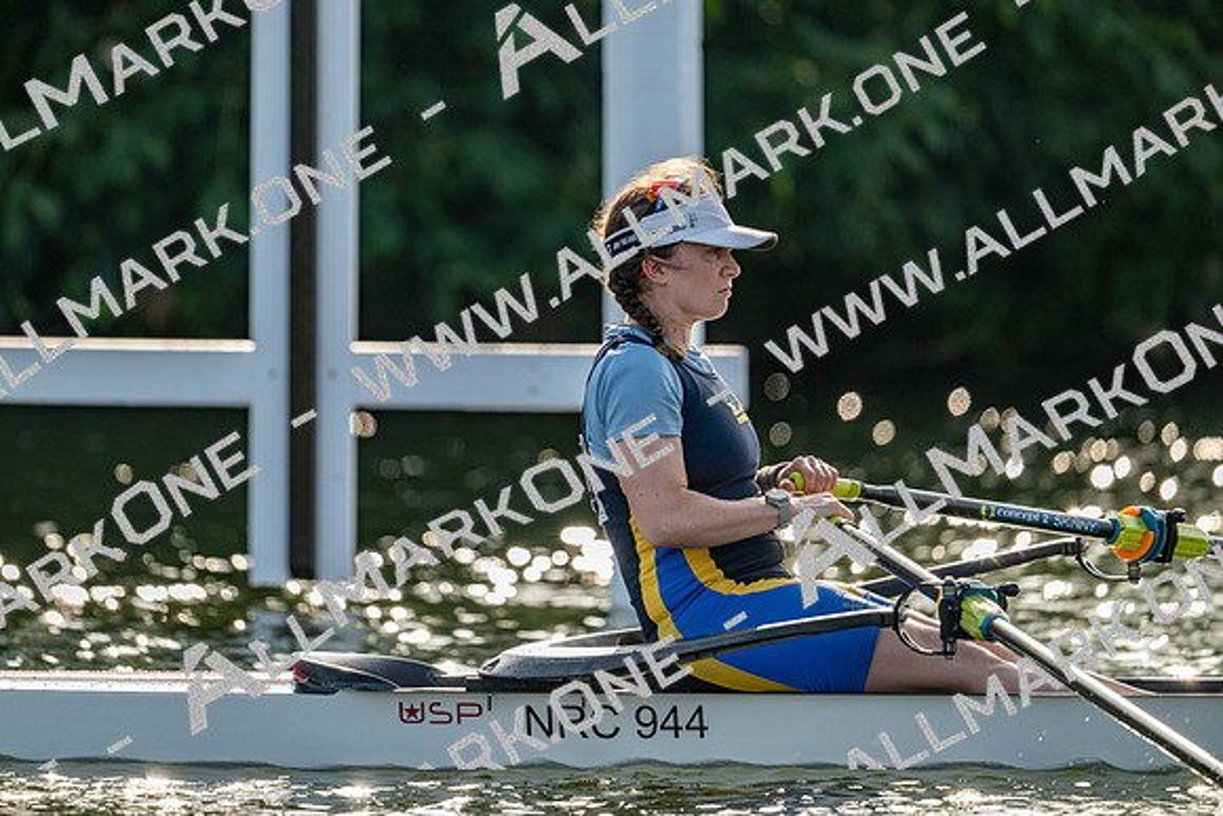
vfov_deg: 3.4
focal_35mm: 400
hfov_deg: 5.2
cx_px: 612
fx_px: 13591
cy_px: 408
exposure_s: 1/2500
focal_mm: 400
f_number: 4.5
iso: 900
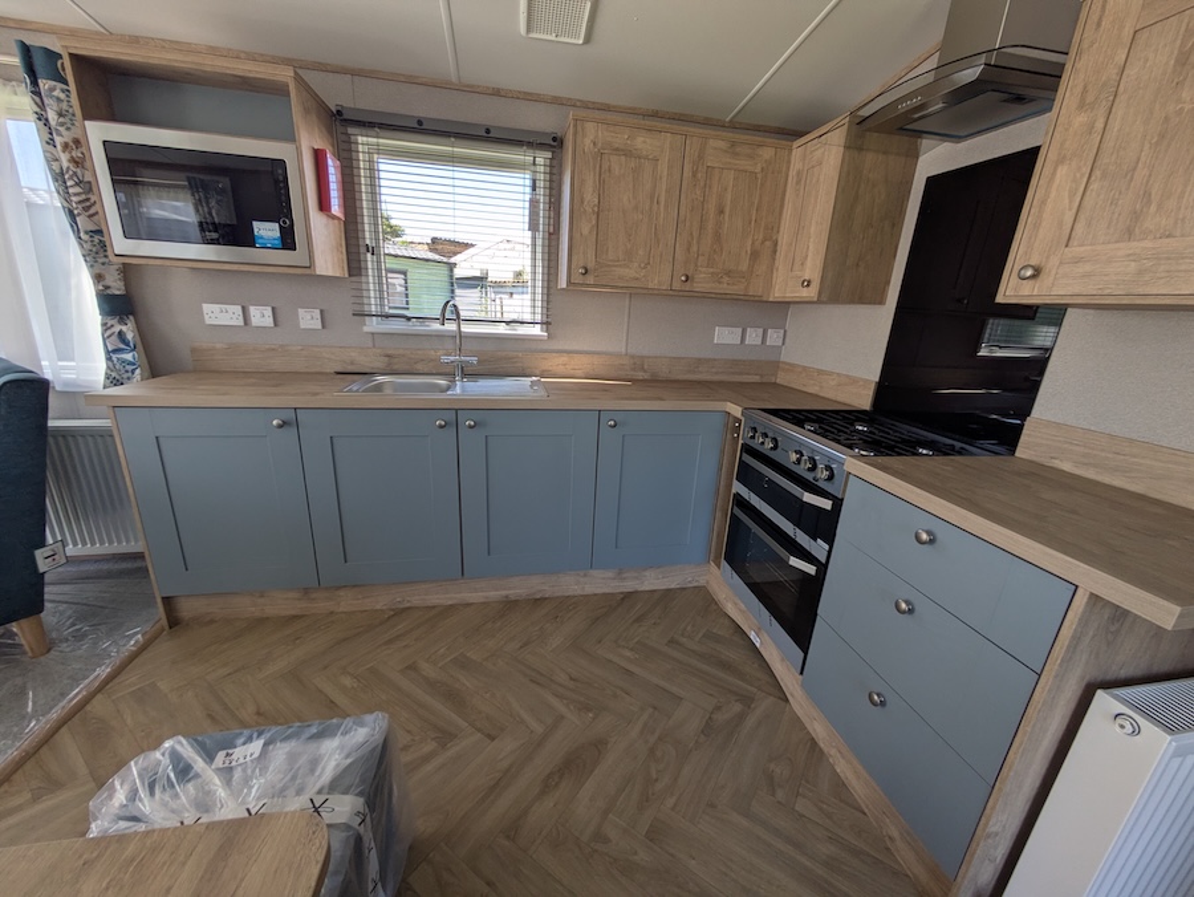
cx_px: 597
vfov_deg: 85.7
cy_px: 448
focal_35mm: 14
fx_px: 483
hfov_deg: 102.0
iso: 47
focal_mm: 1.83
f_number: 2.2
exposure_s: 1/231
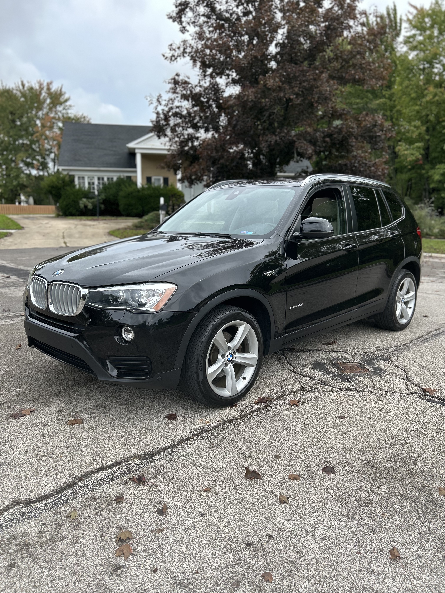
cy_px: 296
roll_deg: -1.3
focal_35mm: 26
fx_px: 446
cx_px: 222
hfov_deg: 53.1
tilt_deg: -11.5
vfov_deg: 67.3
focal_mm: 5.7
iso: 50
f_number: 1.5
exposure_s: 1/1183
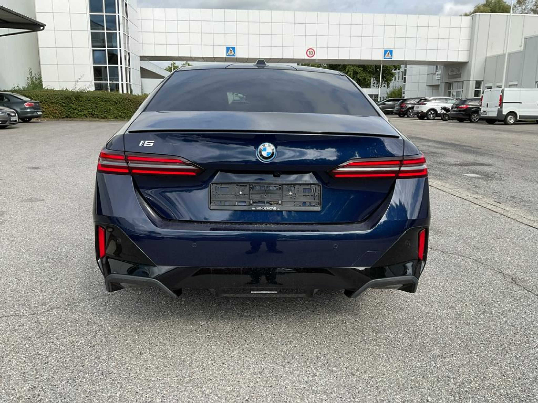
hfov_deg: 61.7
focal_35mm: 29
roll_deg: -0.9
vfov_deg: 48.2
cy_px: 202
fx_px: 451
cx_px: 269
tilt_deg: -11.5
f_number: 1.8
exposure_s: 1/1015
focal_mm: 3
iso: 16
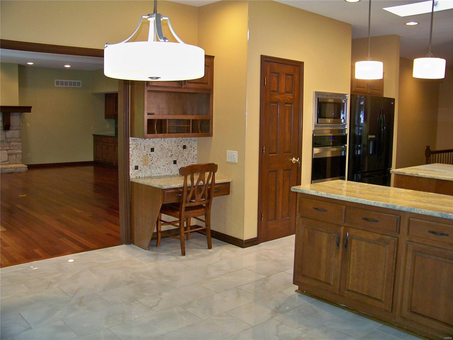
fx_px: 432
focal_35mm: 33
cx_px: 226
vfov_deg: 42.9
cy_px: 170
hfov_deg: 55.4
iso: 200
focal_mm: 5.85
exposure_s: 1/30
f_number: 2.8
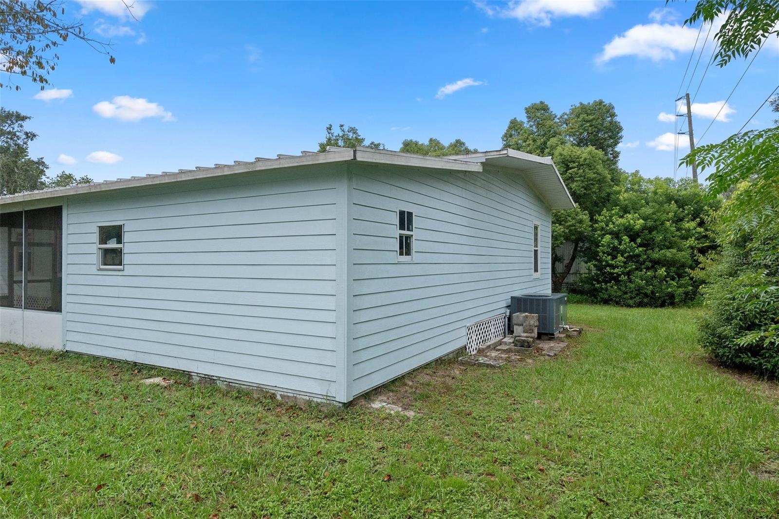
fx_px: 422
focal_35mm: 20
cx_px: 390
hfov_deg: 85.4
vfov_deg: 63.2
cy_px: 260
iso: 640
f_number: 8
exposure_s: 1/500
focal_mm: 13
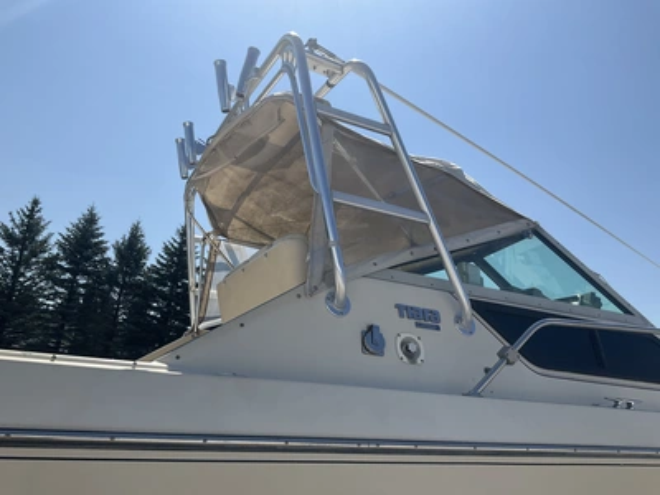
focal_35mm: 29
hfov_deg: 61.7
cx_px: 330
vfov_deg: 48.2
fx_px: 553
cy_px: 248
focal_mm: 3
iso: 25
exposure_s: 1/3322
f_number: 1.8
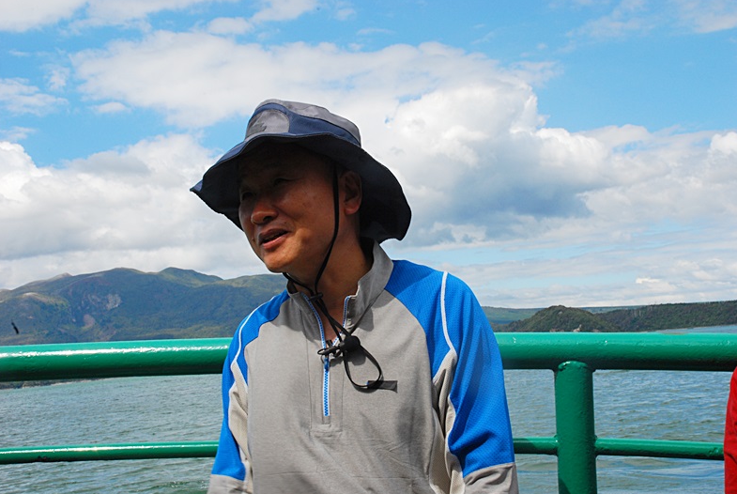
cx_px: 369
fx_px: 1097
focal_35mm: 54
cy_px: 249
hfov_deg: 37.1
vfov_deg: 25.4
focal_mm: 35
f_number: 29
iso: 280
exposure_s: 1/60
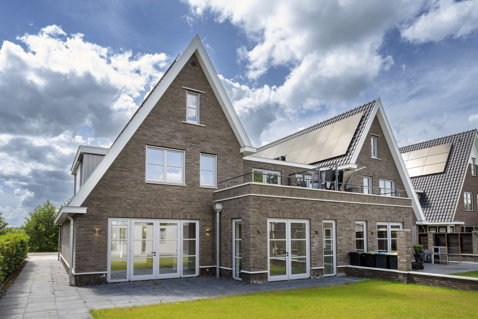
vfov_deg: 60.7
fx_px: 272
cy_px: 160
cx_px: 239
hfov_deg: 82.6
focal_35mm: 20
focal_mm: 20.5
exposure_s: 1/400
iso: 200
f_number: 8
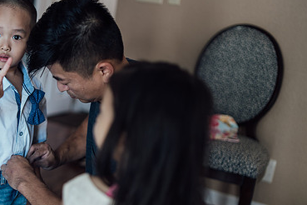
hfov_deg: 35.7
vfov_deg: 24.6
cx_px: 91
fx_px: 469
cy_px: 112
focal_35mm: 55
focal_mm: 35
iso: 400
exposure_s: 1/160
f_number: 1.4
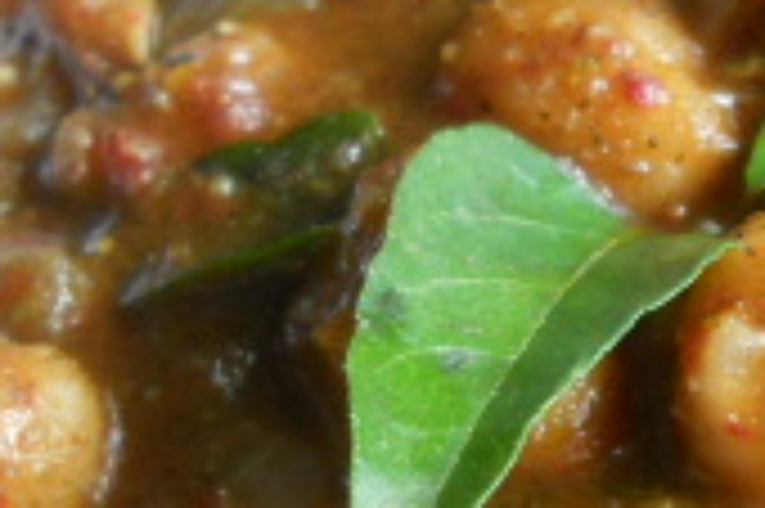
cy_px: 400
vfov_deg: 8.5
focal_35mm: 161
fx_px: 3418
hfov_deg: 12.5
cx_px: 873
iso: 400
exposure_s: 1/30
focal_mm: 6.72
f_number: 3.1
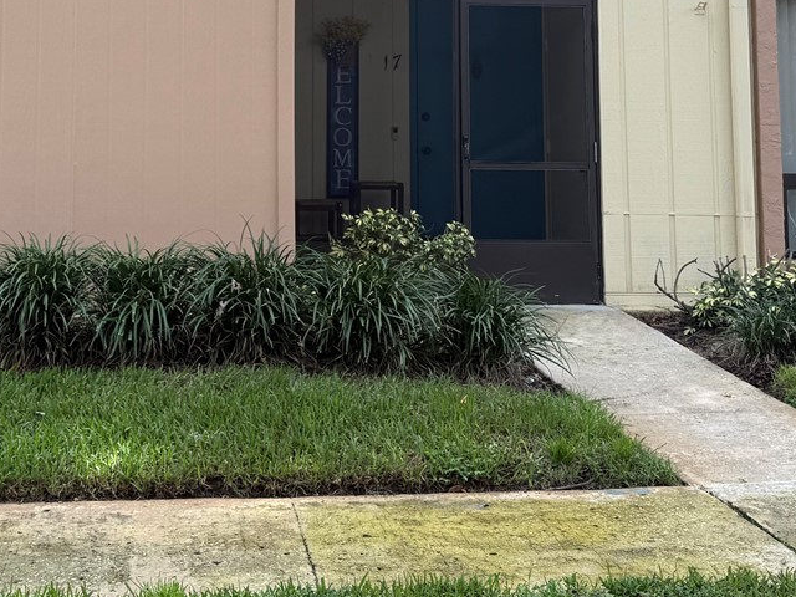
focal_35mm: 60
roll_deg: -0.3
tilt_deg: +6.2
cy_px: -17
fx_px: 1380
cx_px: 243
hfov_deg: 31.8
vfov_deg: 23.3
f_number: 1.78
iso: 80
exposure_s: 1/831
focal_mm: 6.76
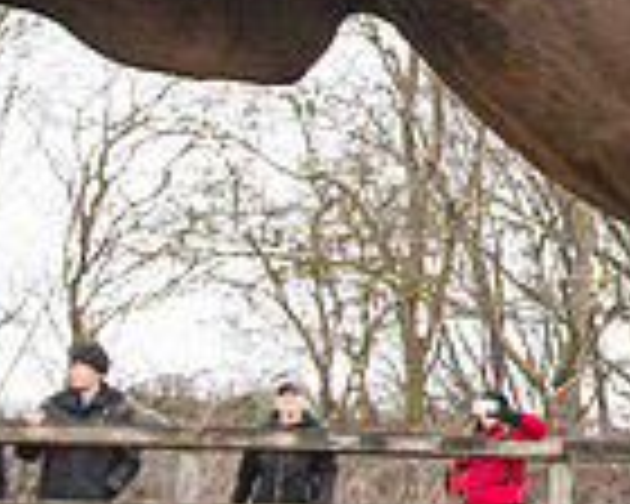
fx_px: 2480
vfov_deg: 11.4
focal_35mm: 133
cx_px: 1172
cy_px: -43
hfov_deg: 13.0
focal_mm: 20
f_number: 6.3
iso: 2000
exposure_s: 1/1600
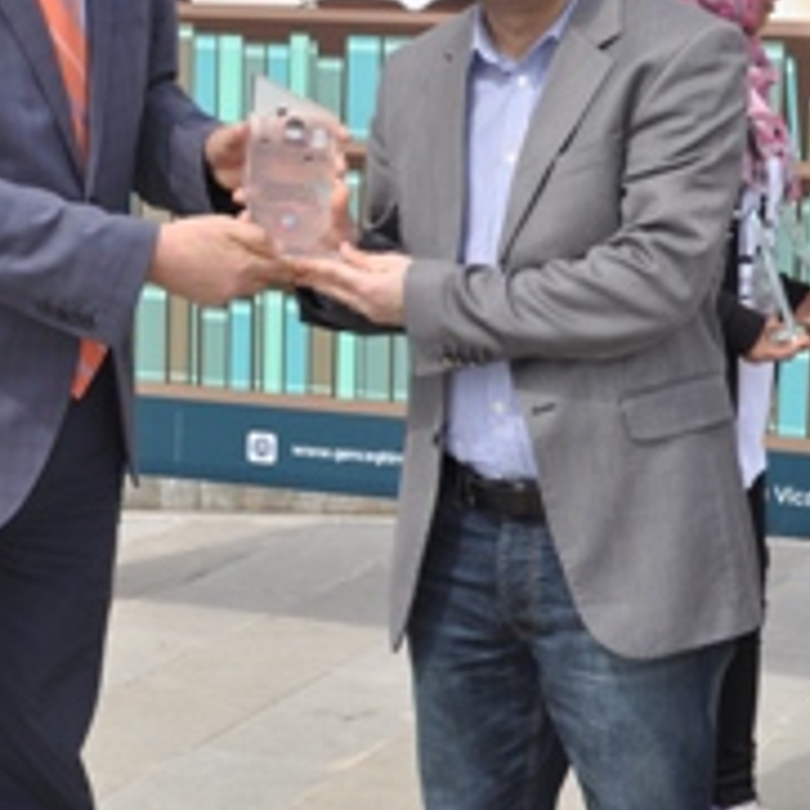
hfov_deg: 17.2
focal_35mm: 101
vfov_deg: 17.2
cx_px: 255
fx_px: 2674
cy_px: 304
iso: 200
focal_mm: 32
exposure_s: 1/200
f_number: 14
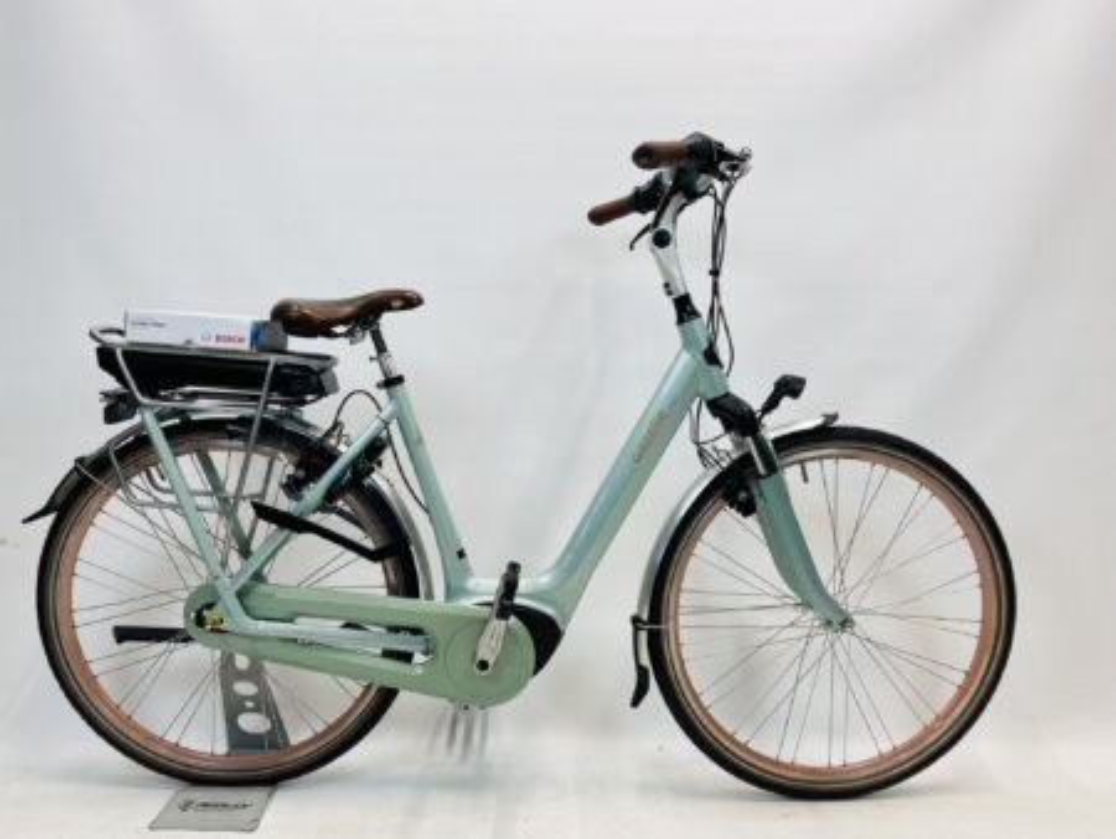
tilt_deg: -4.1
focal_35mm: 26
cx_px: 558
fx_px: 839
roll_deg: -0.5
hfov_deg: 67.3
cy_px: 420
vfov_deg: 53.1
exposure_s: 1/100
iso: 40
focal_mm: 4.25
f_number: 1.8
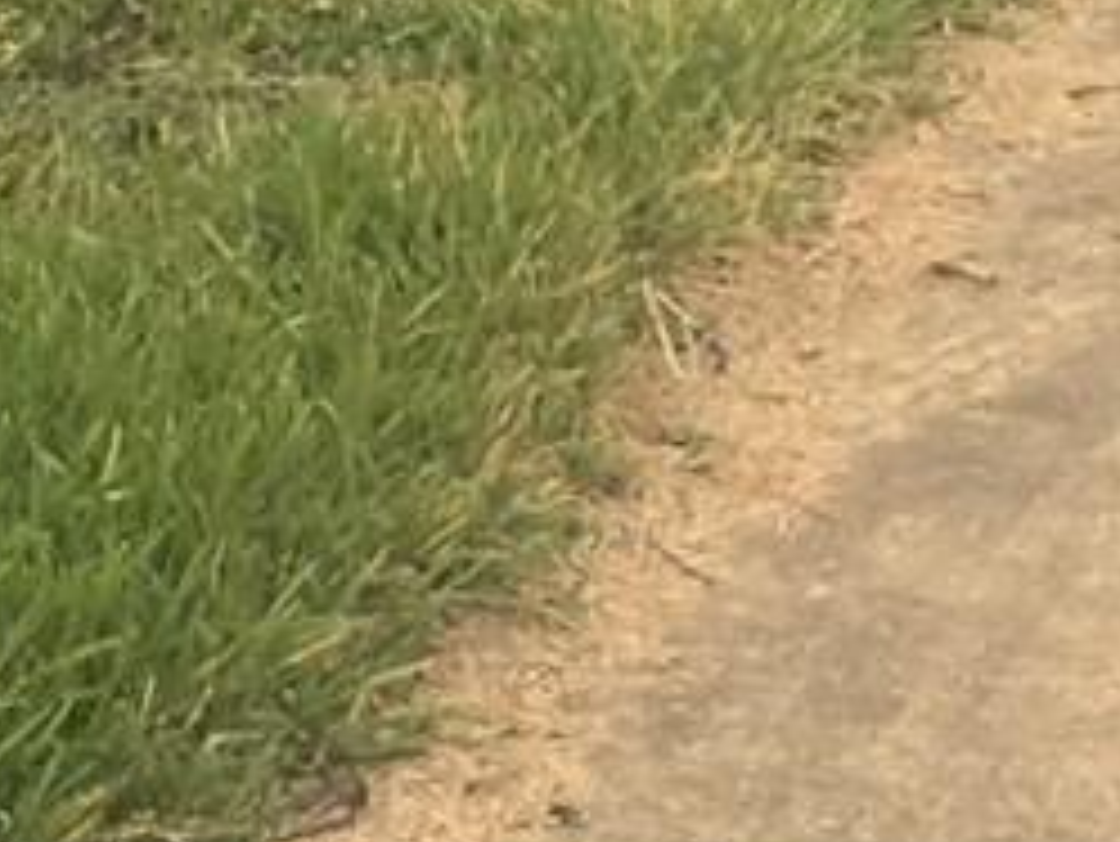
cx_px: 1473
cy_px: -1236
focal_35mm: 225
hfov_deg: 8.7
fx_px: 7283
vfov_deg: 6.3
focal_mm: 4.15
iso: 25
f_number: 2.2
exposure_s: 1/120
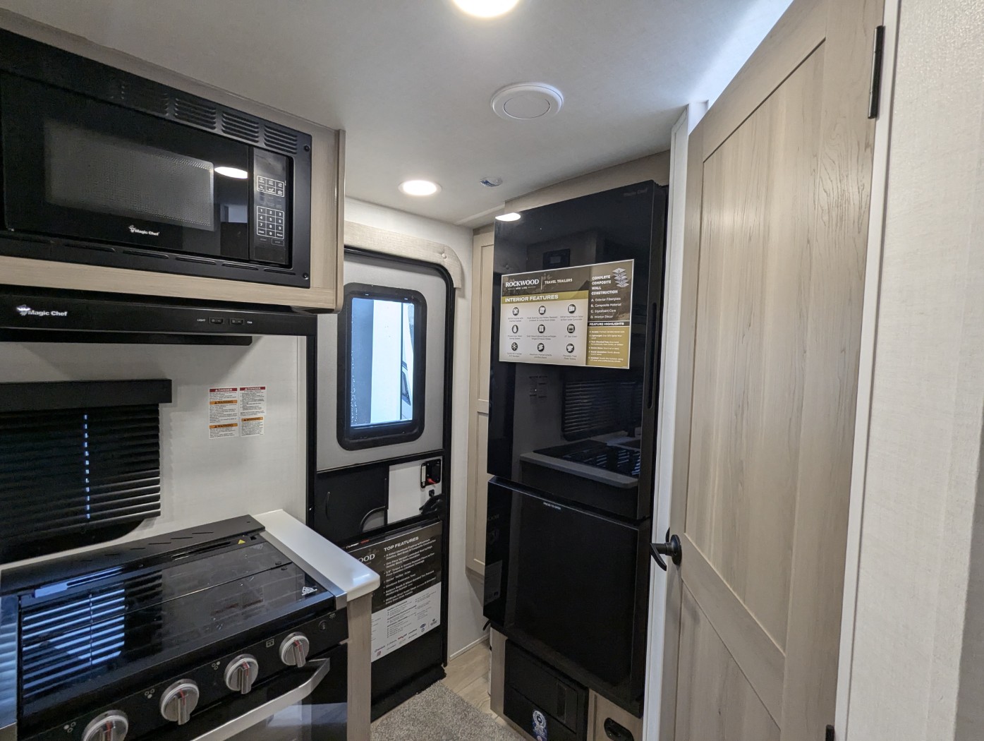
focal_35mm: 16
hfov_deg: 94.4
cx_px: 492
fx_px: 455
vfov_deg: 78.2
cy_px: 370
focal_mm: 2.35
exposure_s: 1/83.2
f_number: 2.2
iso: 170
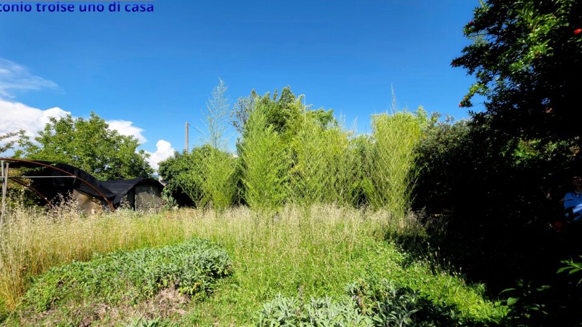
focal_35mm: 15
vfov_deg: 69.9
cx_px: 283
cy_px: 195
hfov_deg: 103.0
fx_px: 231
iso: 40
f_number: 1.9
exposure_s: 1/1829
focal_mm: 2.2
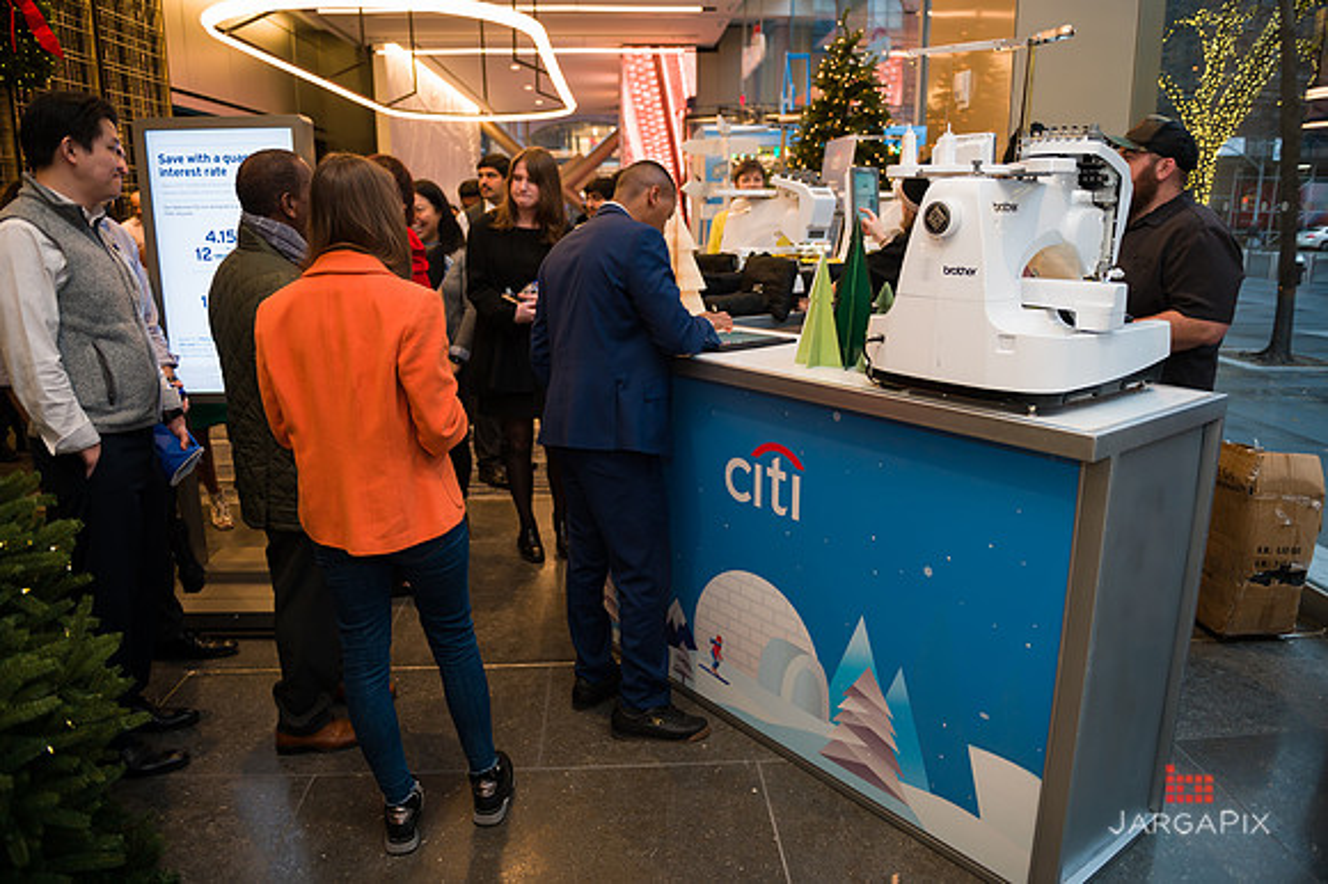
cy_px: 442
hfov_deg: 73.8
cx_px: 664
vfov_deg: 53.1
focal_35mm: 24
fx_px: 885
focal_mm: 24
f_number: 3.2
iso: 400
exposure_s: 1/125
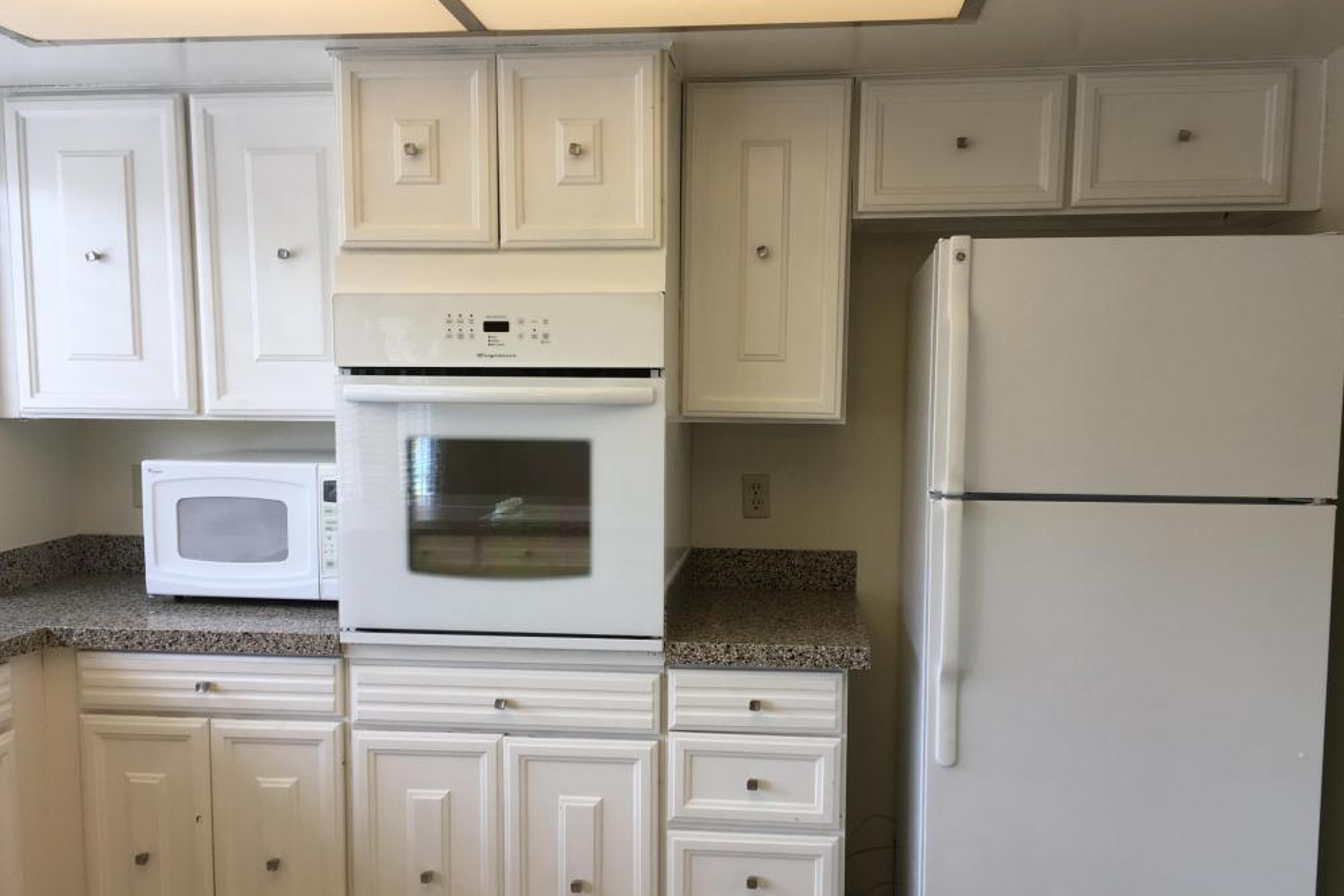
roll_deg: +0.2
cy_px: 505
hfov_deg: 60.3
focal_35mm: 31
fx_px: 1157
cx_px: 679
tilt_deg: -7.6
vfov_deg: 42.2
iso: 25
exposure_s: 1/60
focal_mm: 4.15
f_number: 2.2
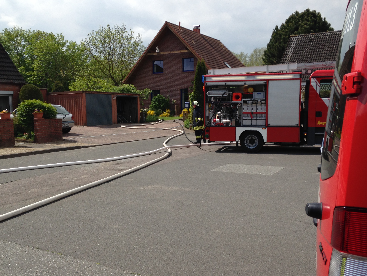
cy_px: 142
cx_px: 196
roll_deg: -0.4
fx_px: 424
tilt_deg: -4.3
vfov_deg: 36.0
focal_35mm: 40
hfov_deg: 46.8
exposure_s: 1/1938
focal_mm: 4.12
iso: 50
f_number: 2.4
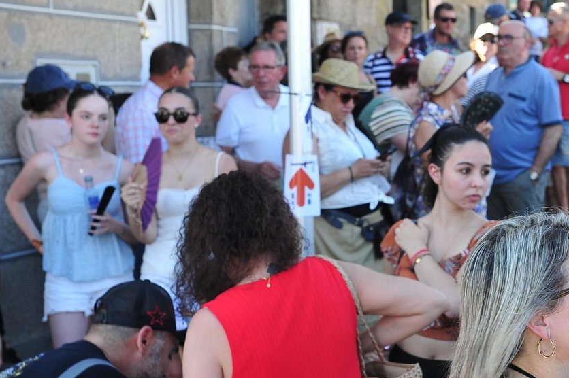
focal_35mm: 67
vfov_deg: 20.2
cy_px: 251
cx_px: 453
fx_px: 1058
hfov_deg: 29.4
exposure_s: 1/125
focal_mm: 35
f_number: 5.6
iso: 250
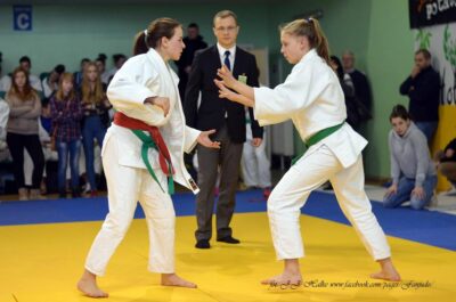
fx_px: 948
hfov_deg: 27.0
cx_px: 228
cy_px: 151
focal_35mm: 75
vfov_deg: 18.1
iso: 800
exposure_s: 1/640
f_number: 2.2
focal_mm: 50
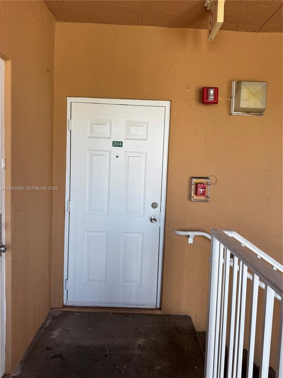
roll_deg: -1.8
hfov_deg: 56.8
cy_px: 189
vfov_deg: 71.6
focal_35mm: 24
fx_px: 262
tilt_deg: -4.0
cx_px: 142
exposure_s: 1/407
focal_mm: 6.76
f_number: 1.78
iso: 80
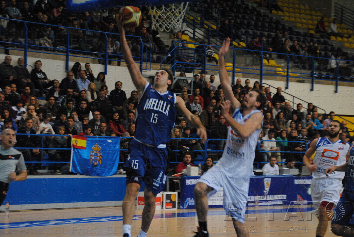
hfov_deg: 20.0
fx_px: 1004
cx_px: 177
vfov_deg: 13.5
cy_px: 118
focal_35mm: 102
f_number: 5.6
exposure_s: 1/160
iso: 1600
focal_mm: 68
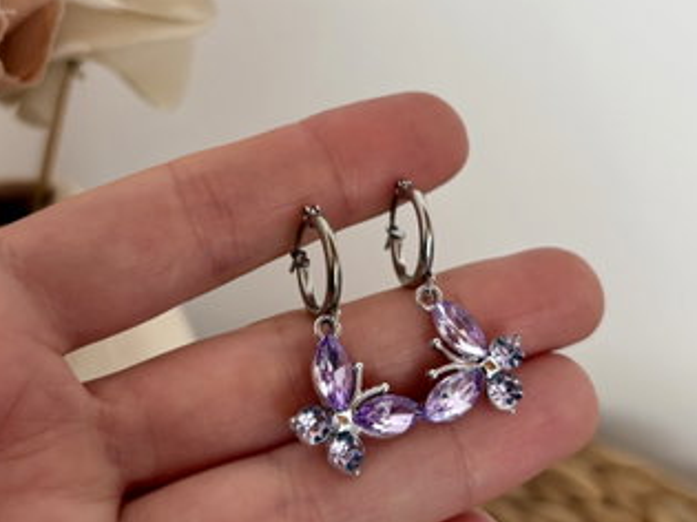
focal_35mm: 44
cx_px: 363
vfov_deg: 32.8
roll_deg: -2.4
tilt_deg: -24.4
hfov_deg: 43.0
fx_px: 886
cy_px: 244
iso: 125
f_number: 1.6
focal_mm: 5.96
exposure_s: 1/102
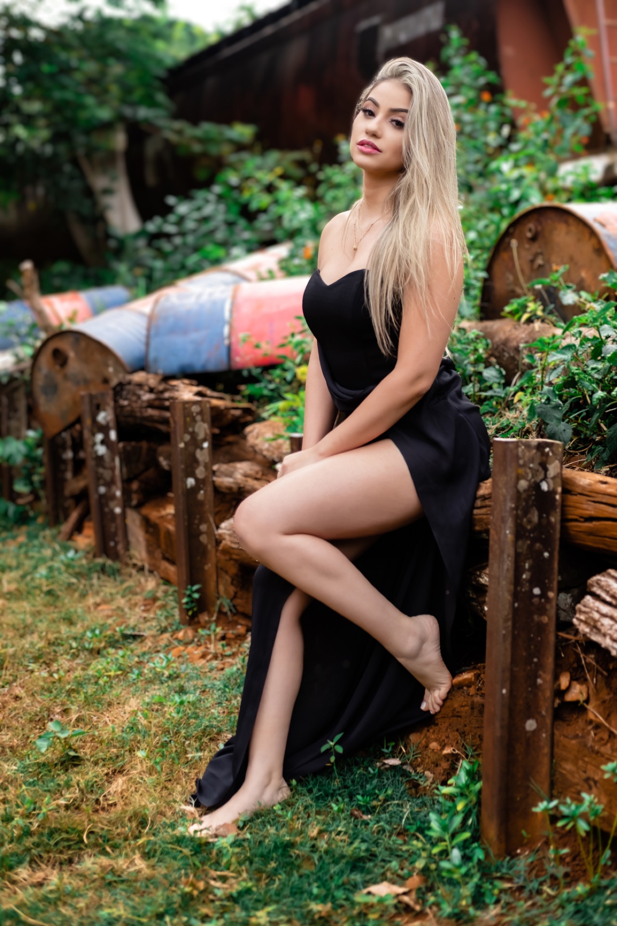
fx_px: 1362
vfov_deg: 37.5
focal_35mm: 53
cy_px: 463
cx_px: 308
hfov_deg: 25.5
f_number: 2
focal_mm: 35
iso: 200
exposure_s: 1/500
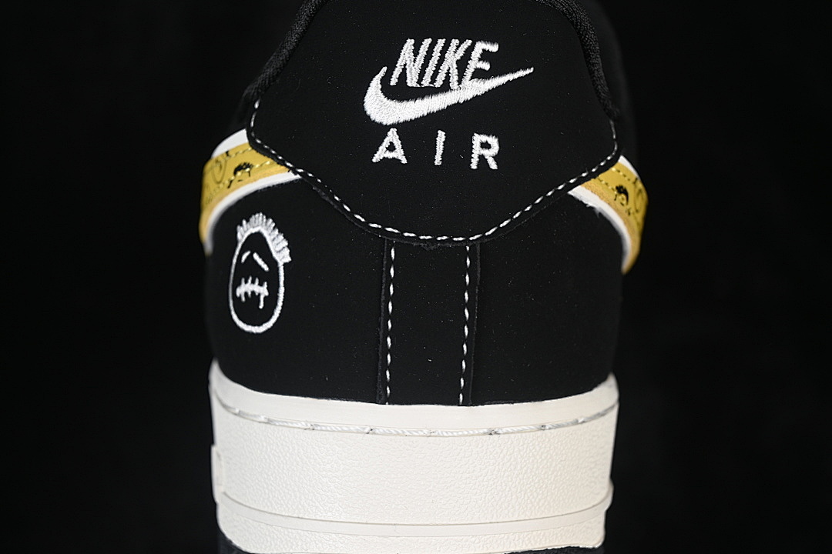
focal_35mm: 75
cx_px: 416
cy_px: 277
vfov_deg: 18.2
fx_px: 1733
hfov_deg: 27.0
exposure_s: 1/60
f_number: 6.3
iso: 160
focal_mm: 50
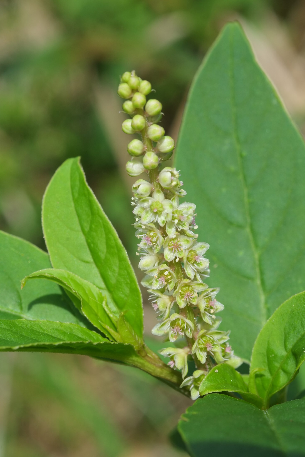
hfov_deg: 15.2
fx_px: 1144
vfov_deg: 22.6
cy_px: 228
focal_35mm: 90
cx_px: 152
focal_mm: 60
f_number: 11
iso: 400
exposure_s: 1/120
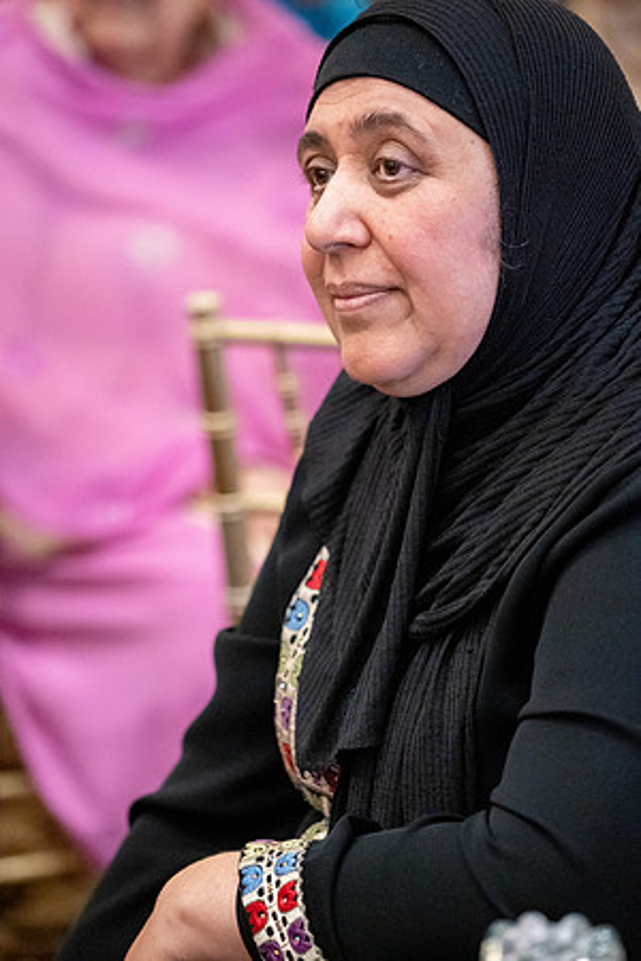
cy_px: 480
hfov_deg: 8.4
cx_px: 320
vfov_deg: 12.5
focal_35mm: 164
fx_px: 4380
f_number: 4
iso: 16000
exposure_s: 1/160
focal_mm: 164
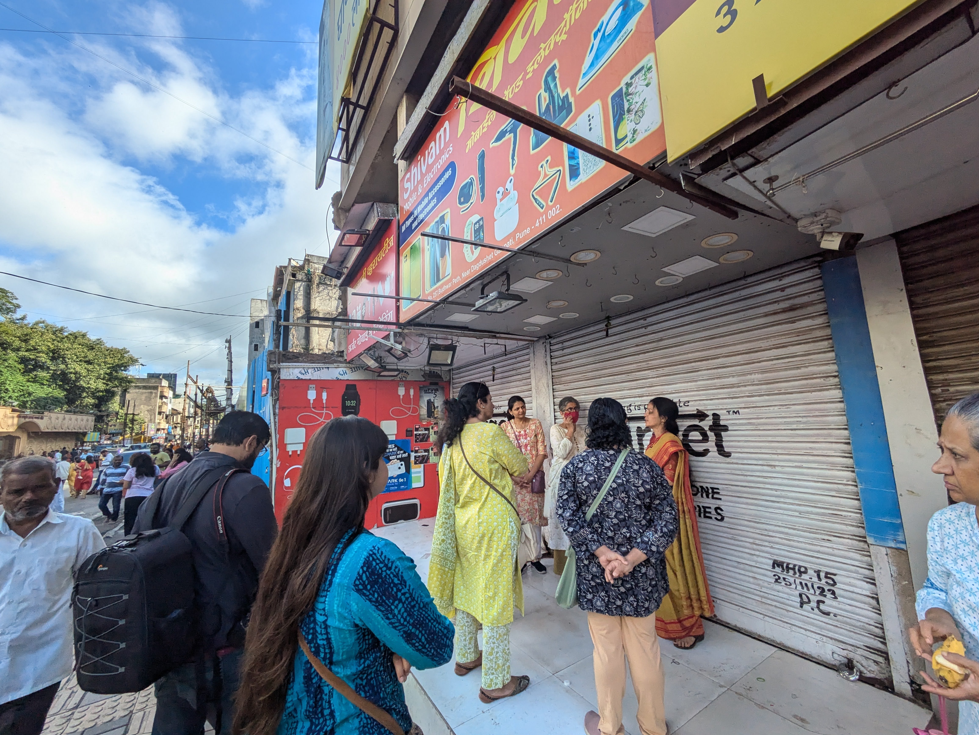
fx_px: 396
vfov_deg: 85.7
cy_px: 368
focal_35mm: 14
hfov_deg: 102.0
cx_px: 490
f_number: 2.2
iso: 41
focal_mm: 1.83
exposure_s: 1/770
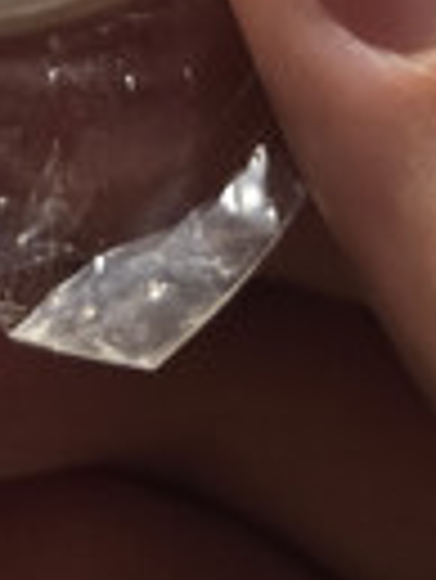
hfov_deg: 12.8
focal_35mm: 114
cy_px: -773
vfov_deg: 13.3
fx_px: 1911
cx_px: -36
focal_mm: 6.3
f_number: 1.7
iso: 640
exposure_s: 1/100
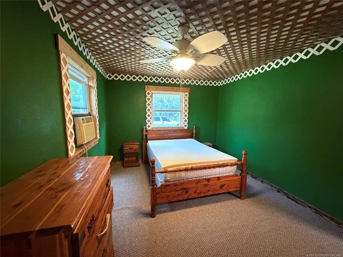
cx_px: 172
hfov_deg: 102.1
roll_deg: -0.6
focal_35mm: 14
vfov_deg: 85.7
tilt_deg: -7.0
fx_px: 139
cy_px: 128
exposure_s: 1/60
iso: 1250
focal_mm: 2.22
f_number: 2.2
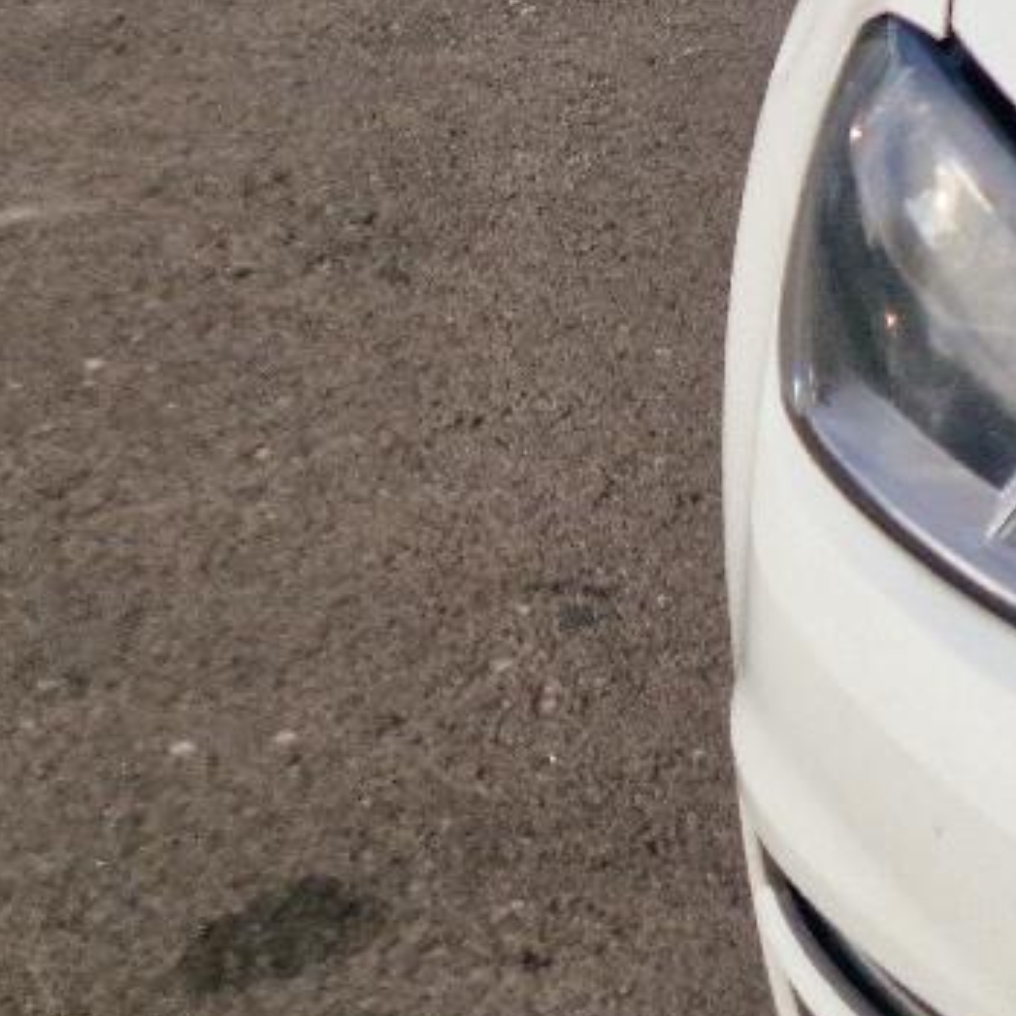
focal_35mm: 105
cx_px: 2434
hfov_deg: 12.8
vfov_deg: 16.3
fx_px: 3487
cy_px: 44
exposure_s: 1/2500
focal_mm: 5.4
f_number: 1.8
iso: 50
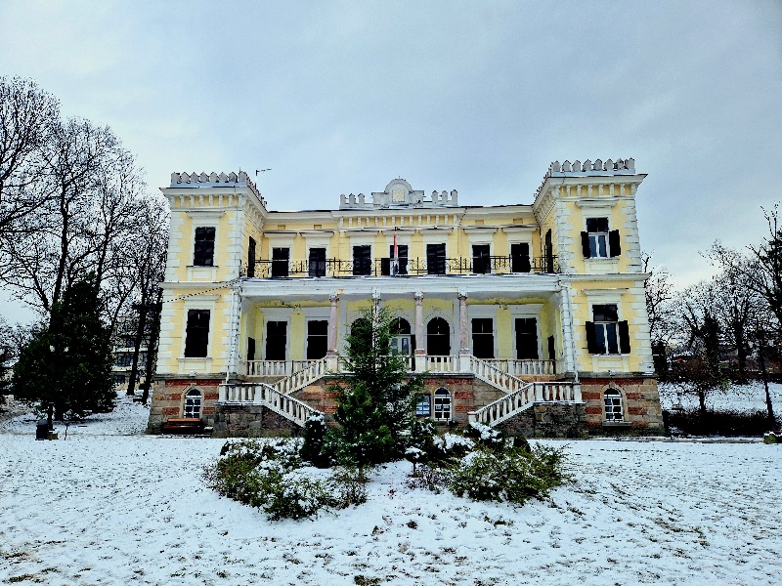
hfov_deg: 73.9
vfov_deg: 58.9
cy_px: 293
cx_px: 391
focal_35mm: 23
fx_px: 520
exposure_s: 1/909
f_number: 1.8
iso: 50
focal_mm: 5.4
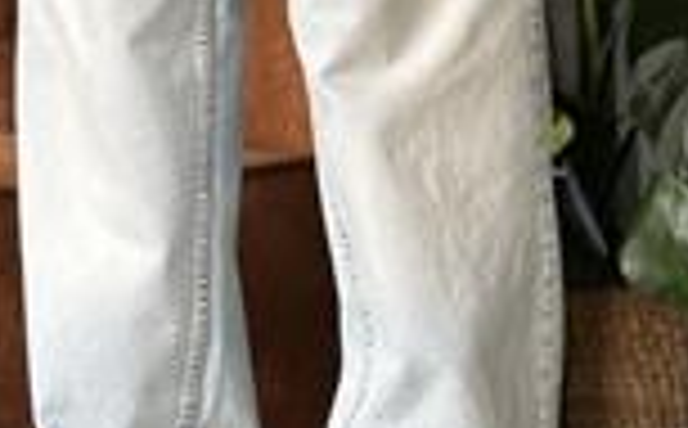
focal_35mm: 142
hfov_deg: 14.7
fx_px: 2658
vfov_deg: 9.1
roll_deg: +0.3
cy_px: -63
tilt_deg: +2.2
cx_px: 279
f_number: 1.78
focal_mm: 6.86
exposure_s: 1/121
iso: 125
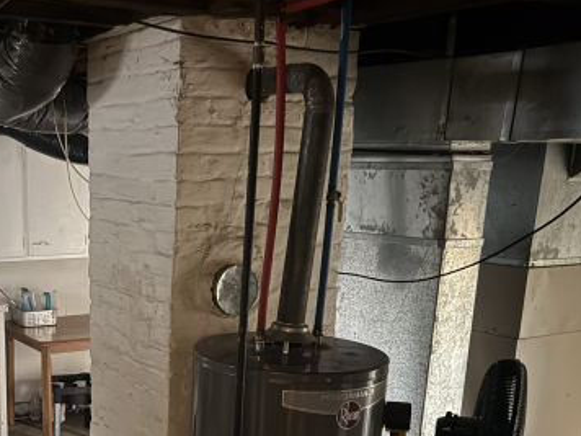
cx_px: 89
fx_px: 755
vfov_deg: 31.3
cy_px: 353
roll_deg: -1.0
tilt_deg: -13.7
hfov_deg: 39.8
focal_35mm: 45
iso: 1000
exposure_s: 1/11
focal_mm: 6.76
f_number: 1.78
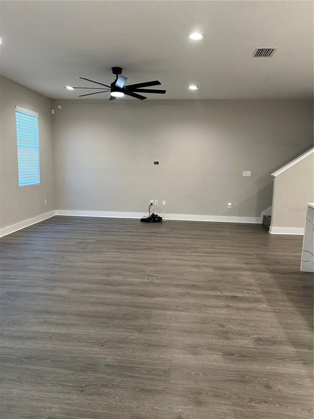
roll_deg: -1.8
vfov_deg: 67.3
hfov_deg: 53.1
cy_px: 210
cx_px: 157
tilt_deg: -8.4
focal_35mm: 26
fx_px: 314
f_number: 1.5
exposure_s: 1/60
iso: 125
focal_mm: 5.7
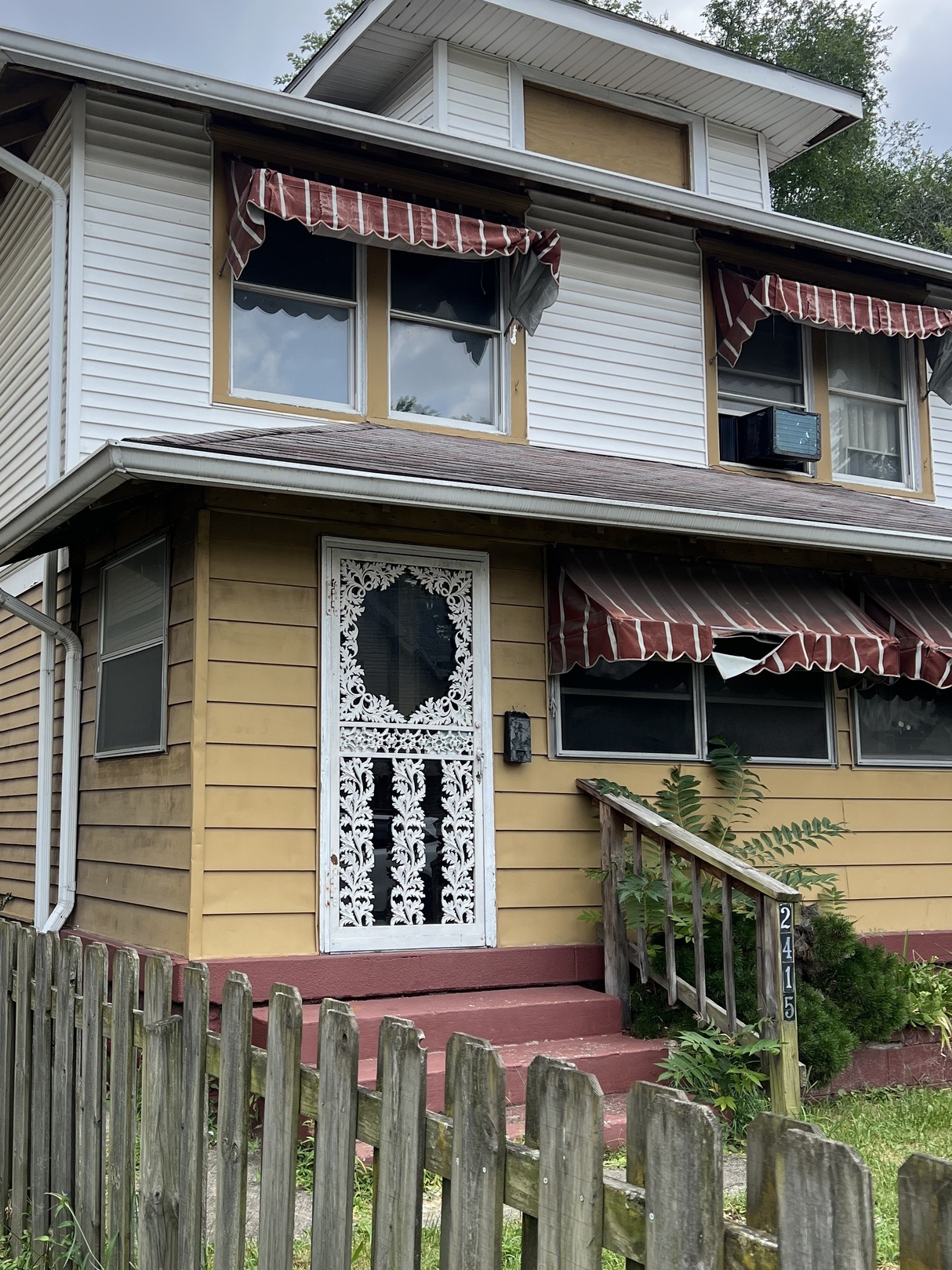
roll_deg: +1.1
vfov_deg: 50.1
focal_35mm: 37
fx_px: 1357
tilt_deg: +8.3
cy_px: 646
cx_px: 293
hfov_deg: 38.1
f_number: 1.5
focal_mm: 5.7
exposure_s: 1/2208
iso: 50
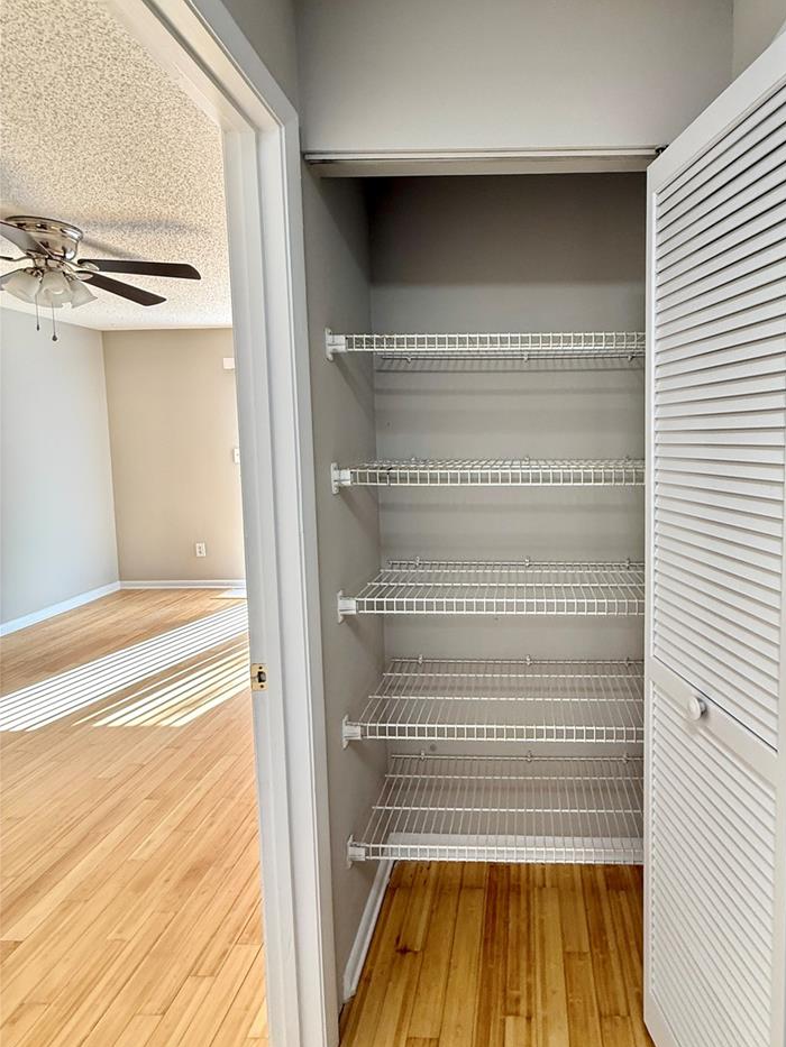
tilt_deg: -2.7
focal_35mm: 18
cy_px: 475
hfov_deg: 70.1
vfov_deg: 87.5
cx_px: 504
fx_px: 545
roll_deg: -0.3
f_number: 2.2
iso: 160
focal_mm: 2.22
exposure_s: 1/120
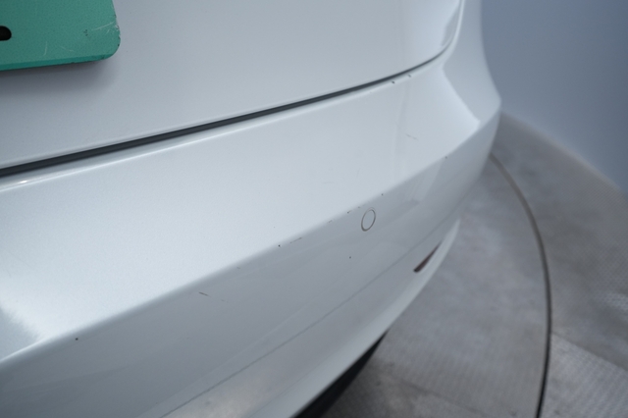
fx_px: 488
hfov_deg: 65.5
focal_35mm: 28
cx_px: 314
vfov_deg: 46.4
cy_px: 209
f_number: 6.3
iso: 1000
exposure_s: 1/80
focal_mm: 28
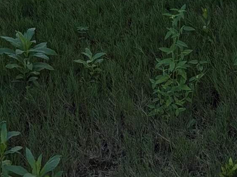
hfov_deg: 14.2
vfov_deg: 9.5
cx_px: -89
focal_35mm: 132
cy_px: -302
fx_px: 904
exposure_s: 1/2037
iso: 25
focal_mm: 4.53
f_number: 1.7
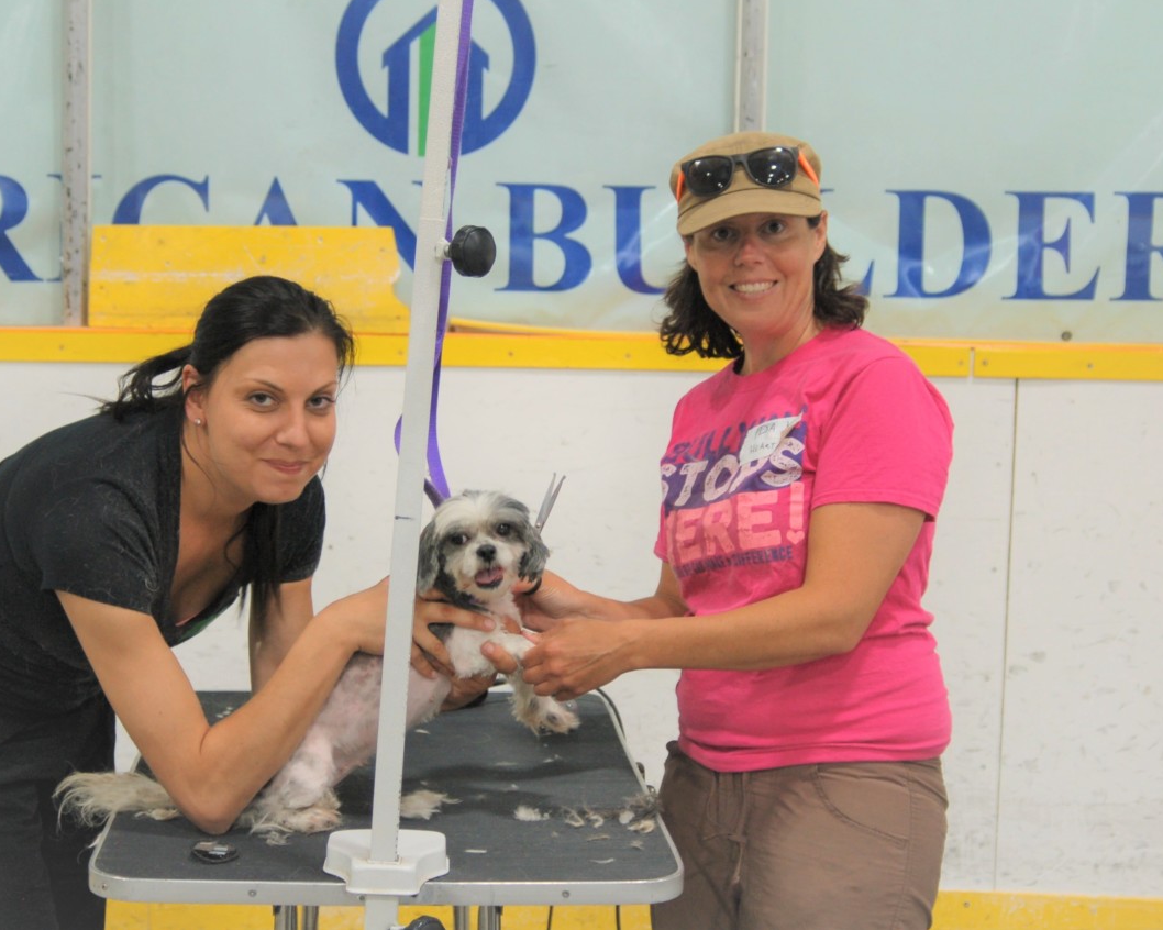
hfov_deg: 31.6
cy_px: 463
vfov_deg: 25.6
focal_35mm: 60
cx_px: 499
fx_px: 2050
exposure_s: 1/60
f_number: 3.8
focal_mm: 35
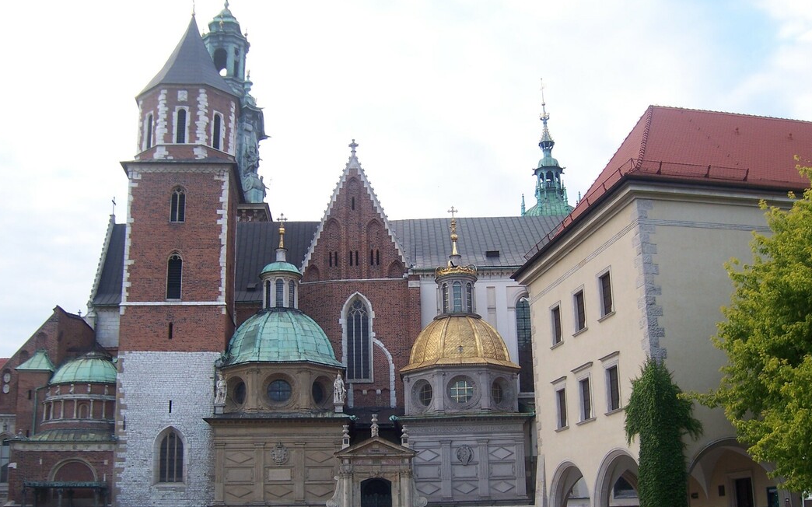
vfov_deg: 32.6
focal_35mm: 39
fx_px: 863
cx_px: 405
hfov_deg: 50.4
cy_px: 306
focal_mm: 6.2
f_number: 2.8
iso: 80
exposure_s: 1/125
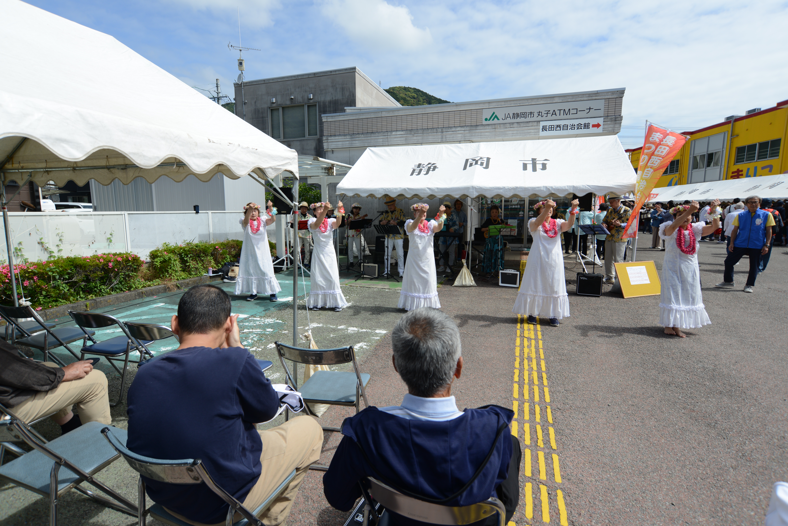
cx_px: 394
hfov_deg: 90.0
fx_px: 394
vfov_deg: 67.4
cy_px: 263
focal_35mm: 18
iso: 200
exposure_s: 1/500
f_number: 10
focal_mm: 18
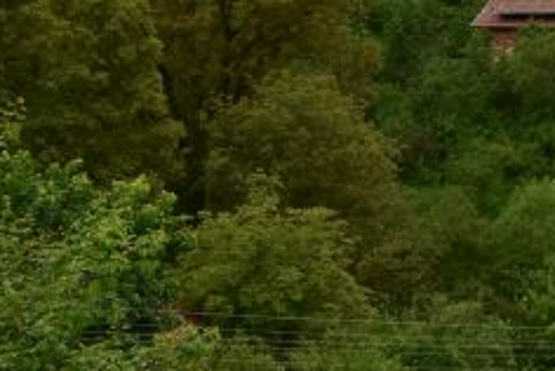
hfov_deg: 15.3
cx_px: 515
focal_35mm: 132
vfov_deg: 10.1
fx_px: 2037
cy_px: -198
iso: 400
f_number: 10
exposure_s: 1/250
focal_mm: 26
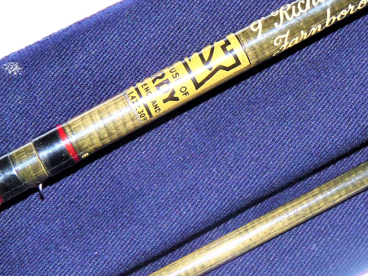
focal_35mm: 155
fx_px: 1648
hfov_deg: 12.7
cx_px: 265
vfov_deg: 9.6
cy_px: 103
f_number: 3.4
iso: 100
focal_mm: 13.3
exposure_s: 1/40
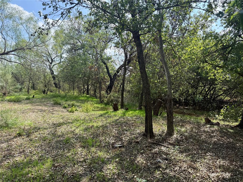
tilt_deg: -0.5
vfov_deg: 56.8
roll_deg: -0.7
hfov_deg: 71.6
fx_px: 168
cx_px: 122
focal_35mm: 24
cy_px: 91
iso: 100
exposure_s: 1/1855
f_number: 1.78
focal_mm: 6.76
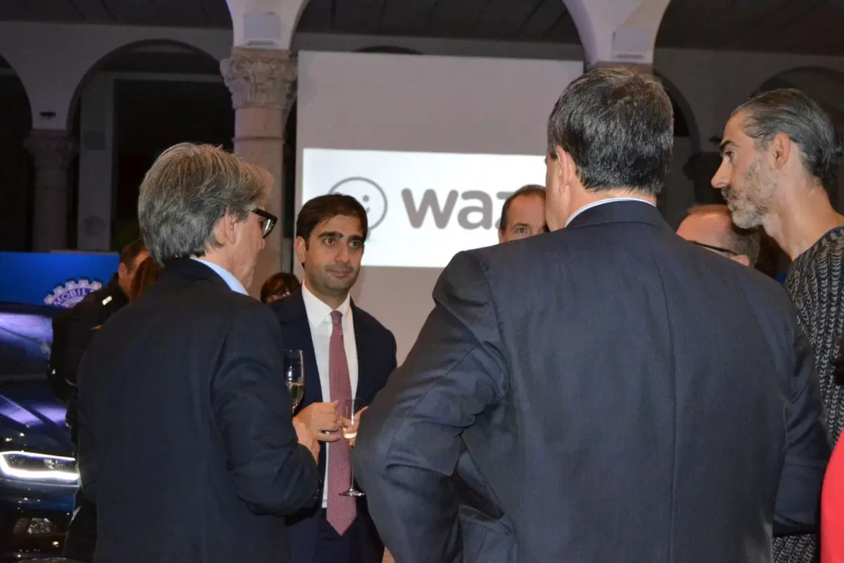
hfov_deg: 37.9
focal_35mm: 52
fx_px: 1231
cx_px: 422
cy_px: 282
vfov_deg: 25.8
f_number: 4.5
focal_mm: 35
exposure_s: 1/60
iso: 3200
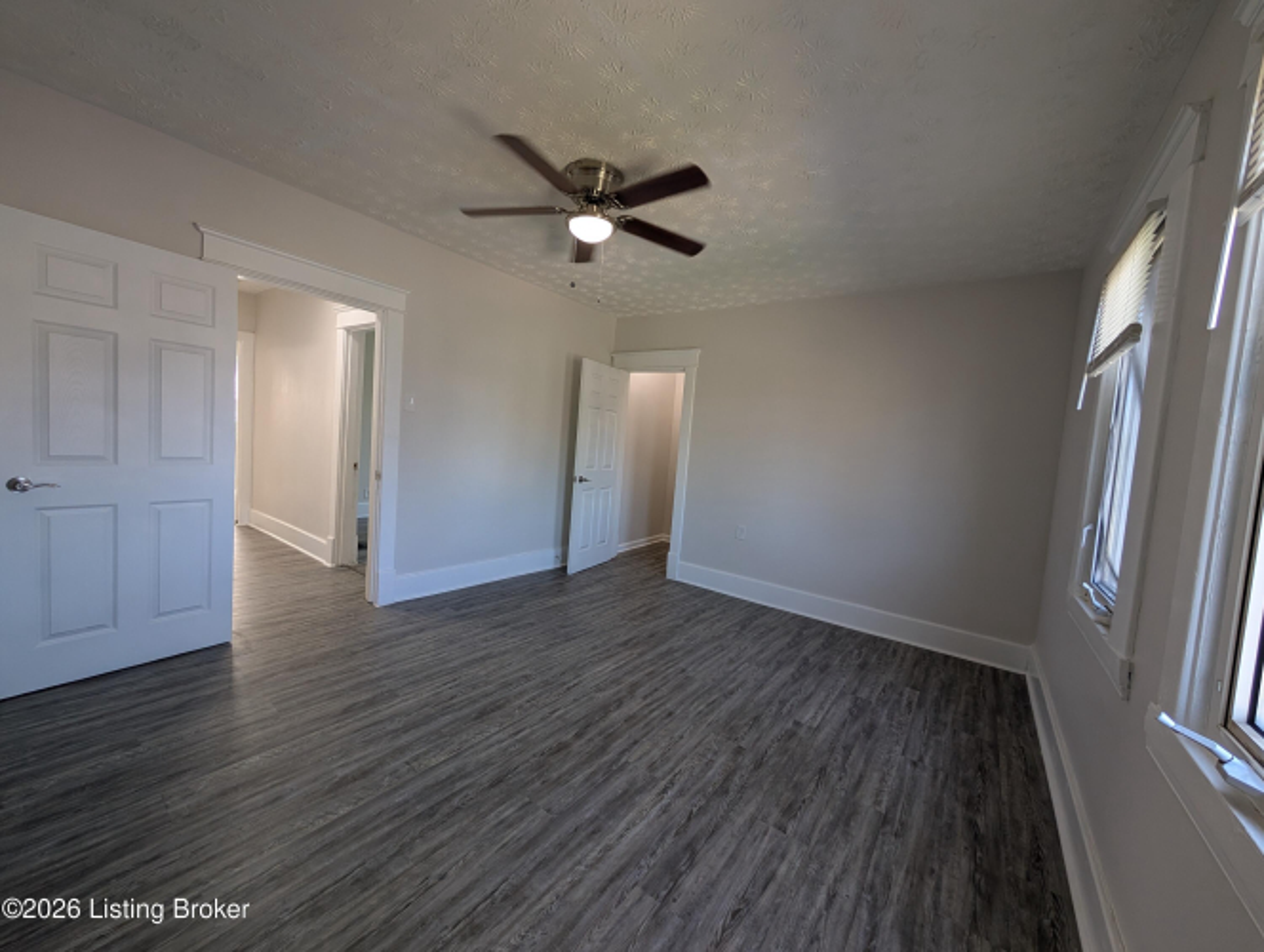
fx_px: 439
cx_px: 632
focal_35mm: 12
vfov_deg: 94.6
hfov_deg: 110.5
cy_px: 476
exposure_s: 1/120
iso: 120
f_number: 1.7
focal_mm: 2.02
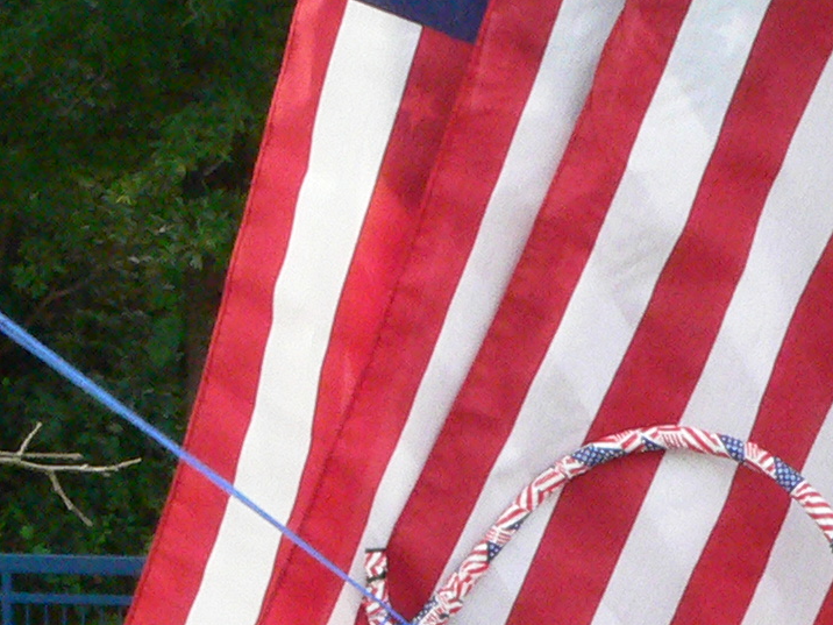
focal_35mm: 261
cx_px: 293
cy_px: 794
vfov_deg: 5.7
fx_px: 6281
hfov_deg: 7.6
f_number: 8
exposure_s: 1/50
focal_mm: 12.1
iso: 400
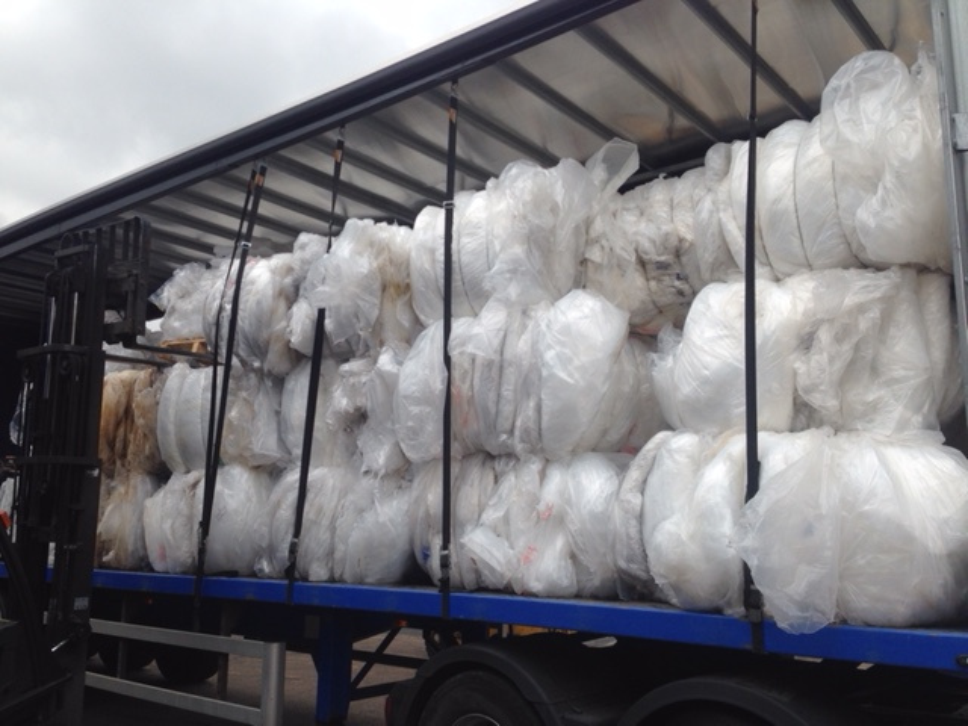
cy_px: 363
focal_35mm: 33
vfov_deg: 42.9
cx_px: 484
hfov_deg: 55.4
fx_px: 923
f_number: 2.4
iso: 50
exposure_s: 1/638
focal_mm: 4.12
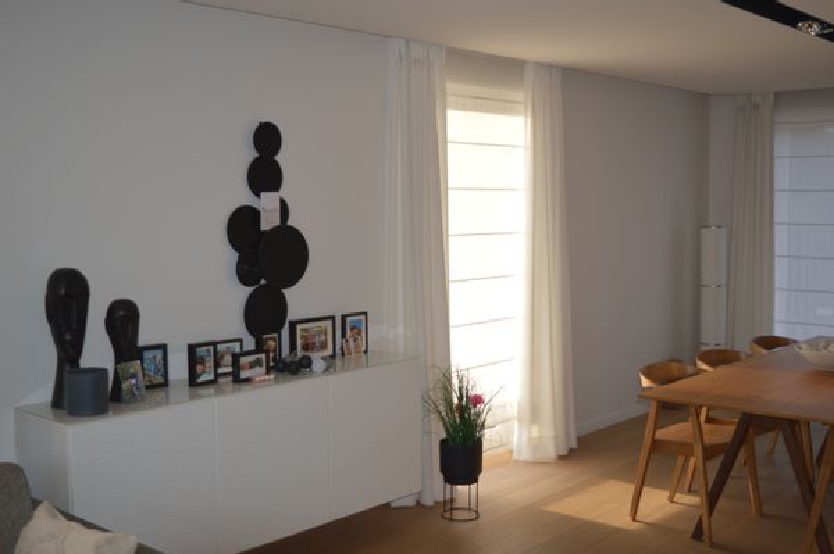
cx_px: 417
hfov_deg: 48.0
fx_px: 937
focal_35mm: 40
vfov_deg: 33.0
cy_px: 277
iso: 100
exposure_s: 1/80
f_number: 4
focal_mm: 27
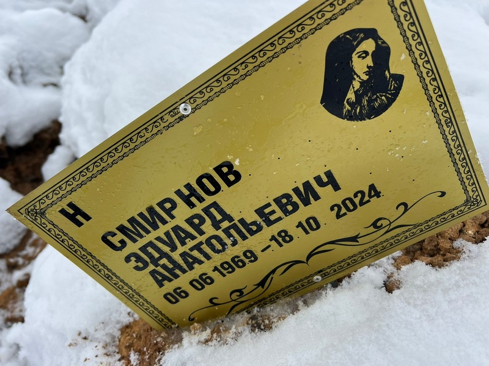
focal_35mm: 26
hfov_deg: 67.3
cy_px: 183
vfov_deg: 53.1
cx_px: 244
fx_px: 367
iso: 50
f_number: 1.5
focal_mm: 5.7
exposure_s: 1/443
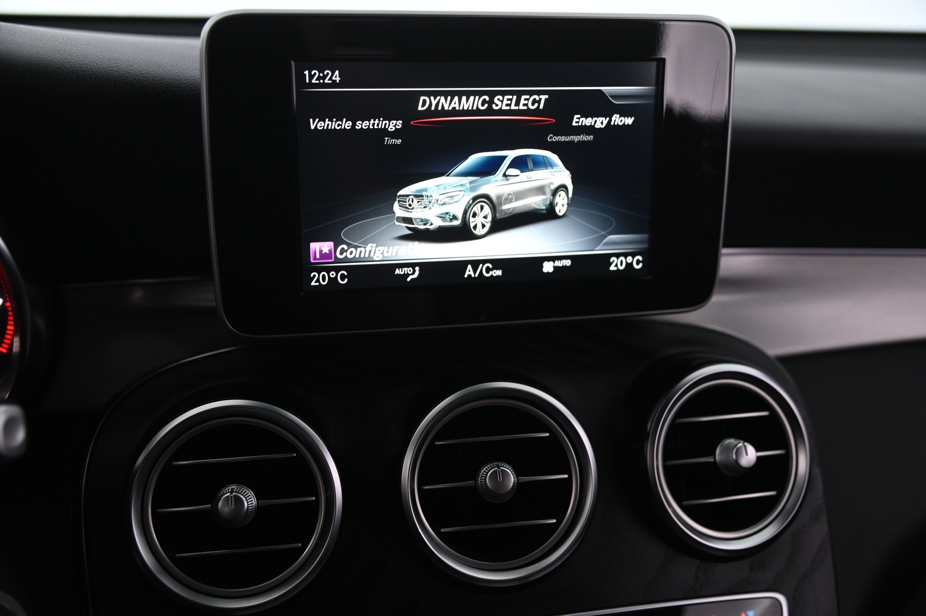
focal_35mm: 40
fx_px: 1028
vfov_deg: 33.3
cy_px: 308
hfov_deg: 48.5
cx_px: 463
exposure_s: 1/40
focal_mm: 40
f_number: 4
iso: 2000
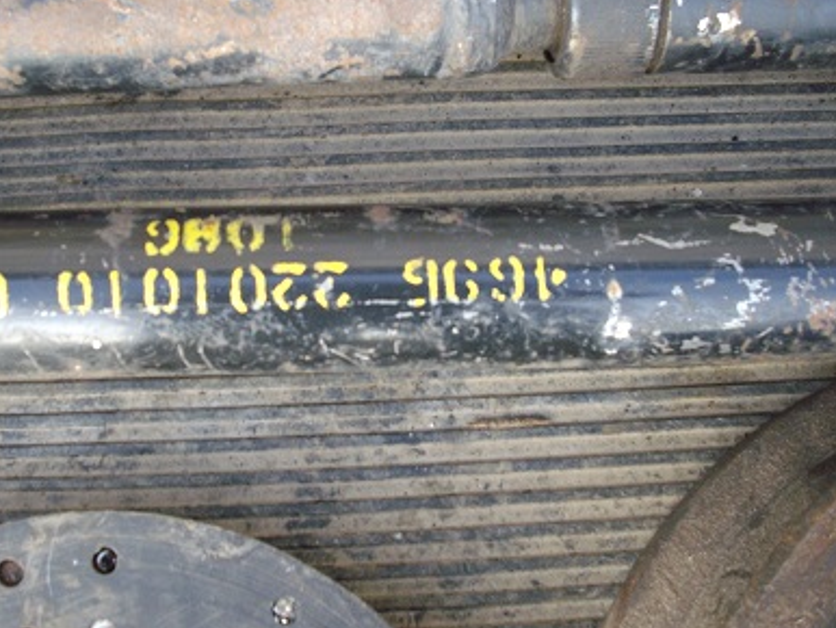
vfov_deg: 30.9
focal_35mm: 47
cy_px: 284
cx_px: 370
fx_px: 1136
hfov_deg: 40.4
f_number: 2.8
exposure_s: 1/50
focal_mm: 6.2
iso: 205
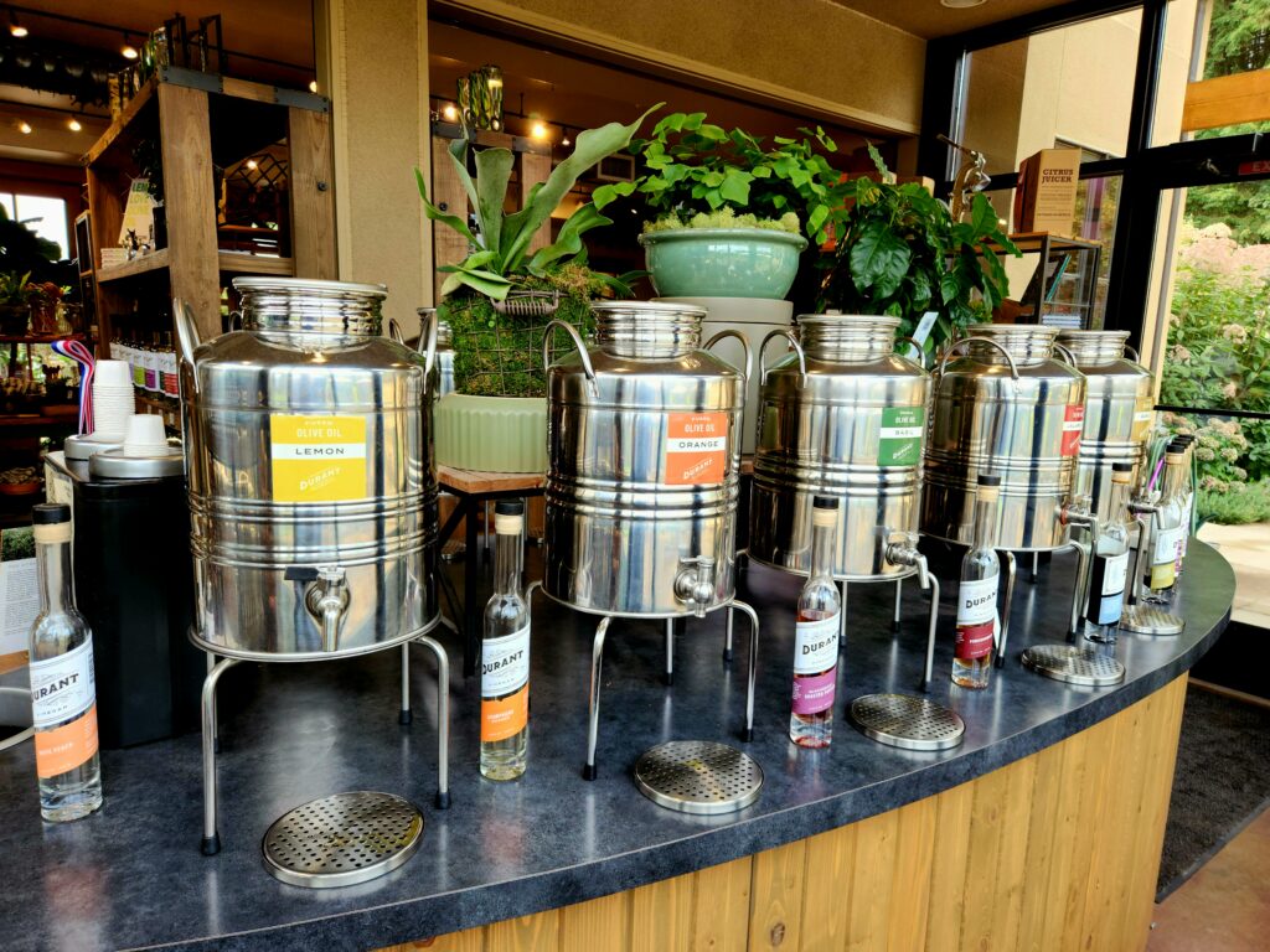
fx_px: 844
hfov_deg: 73.9
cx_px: 635
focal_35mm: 23
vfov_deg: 58.9
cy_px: 476
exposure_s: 1/120
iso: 32
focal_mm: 5.4
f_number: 1.8
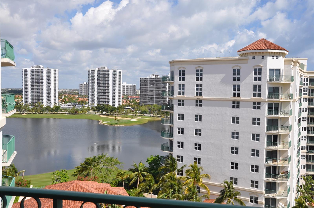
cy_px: 104
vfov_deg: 36.8
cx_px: 157
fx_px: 314
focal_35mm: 36
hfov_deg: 53.2
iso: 200
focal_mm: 24
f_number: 10
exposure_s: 1/400
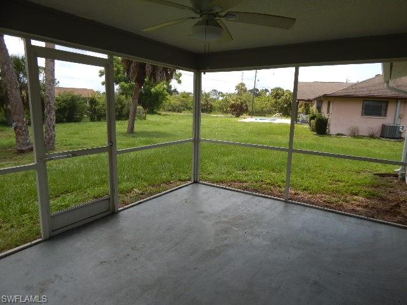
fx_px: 259
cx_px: 204
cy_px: 152
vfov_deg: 61.1
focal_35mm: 22
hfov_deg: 76.4
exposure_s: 1/500
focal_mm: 4
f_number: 3
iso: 125
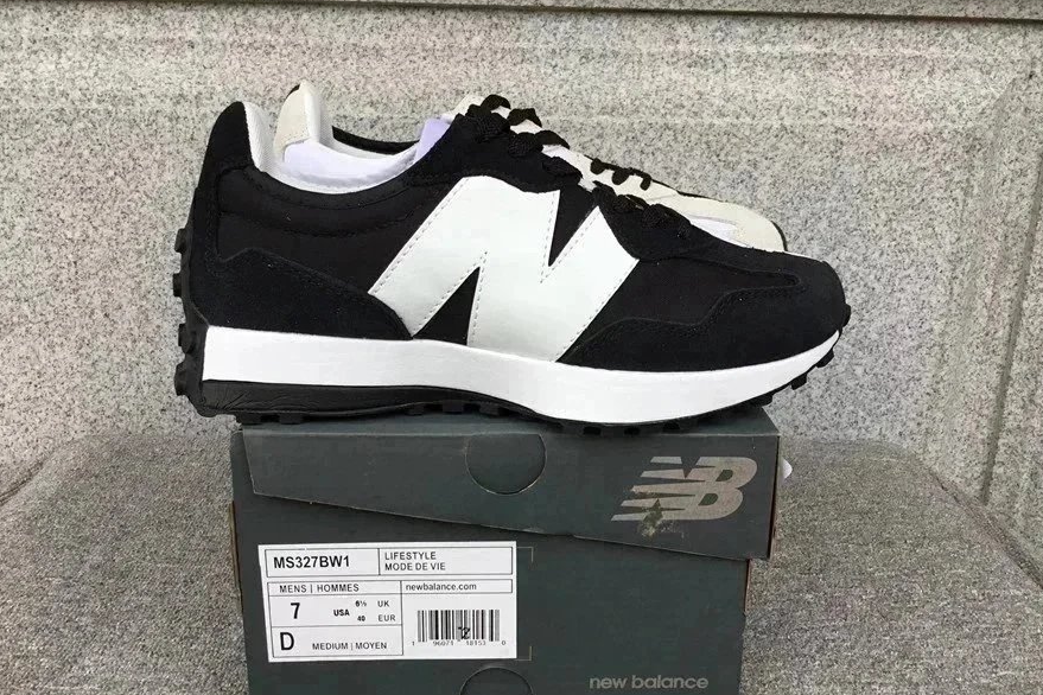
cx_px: 530
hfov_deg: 57.2
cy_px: 382
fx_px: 956
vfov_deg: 39.9
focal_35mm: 33
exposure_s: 1/129
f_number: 2.4
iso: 25
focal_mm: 3.3
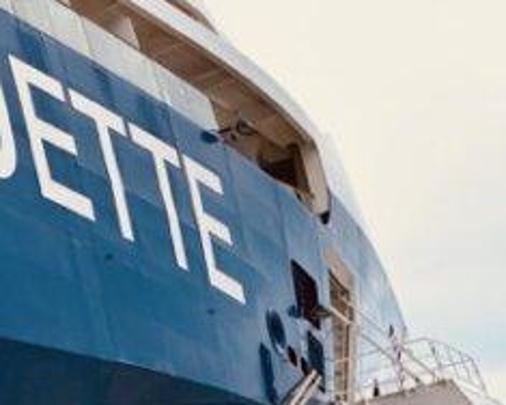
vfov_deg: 12.8
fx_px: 1722
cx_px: -603
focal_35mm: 115
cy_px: -174
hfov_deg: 13.5
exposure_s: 1/320
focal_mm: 16
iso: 100
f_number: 6.3
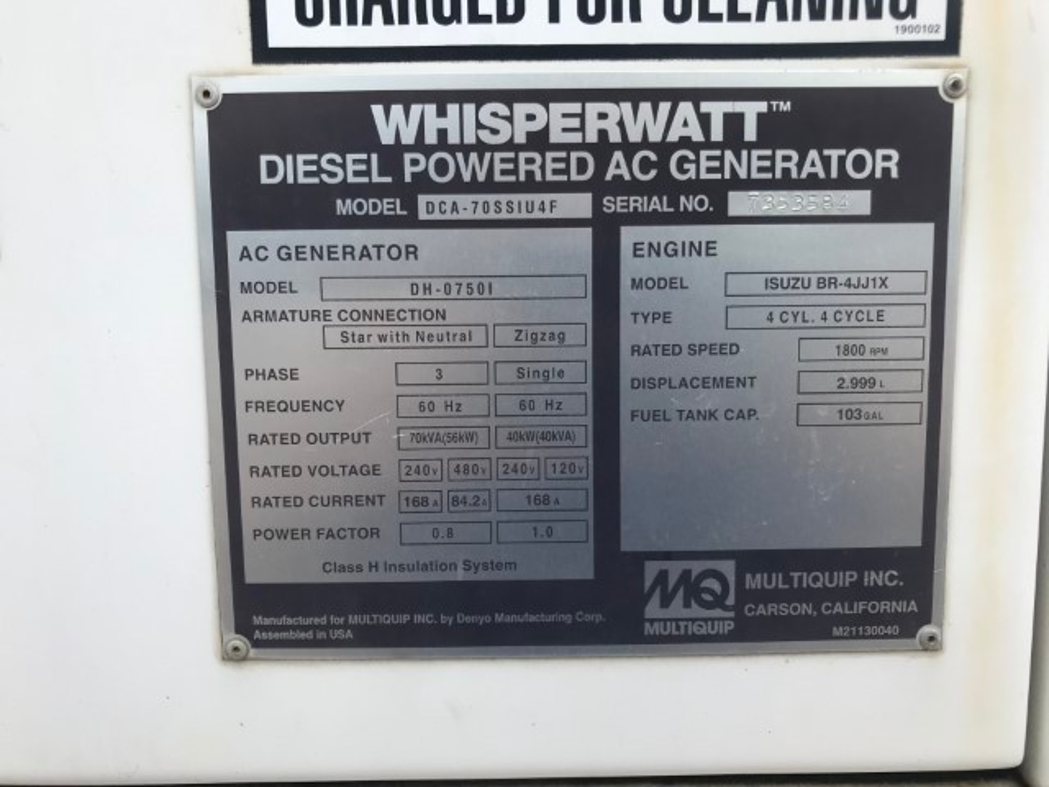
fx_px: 849
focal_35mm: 28
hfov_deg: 63.4
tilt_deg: -4.8
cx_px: 524
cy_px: 394
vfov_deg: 49.7
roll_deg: +0.5
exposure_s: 1/1114
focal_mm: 3.99
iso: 20
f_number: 1.8
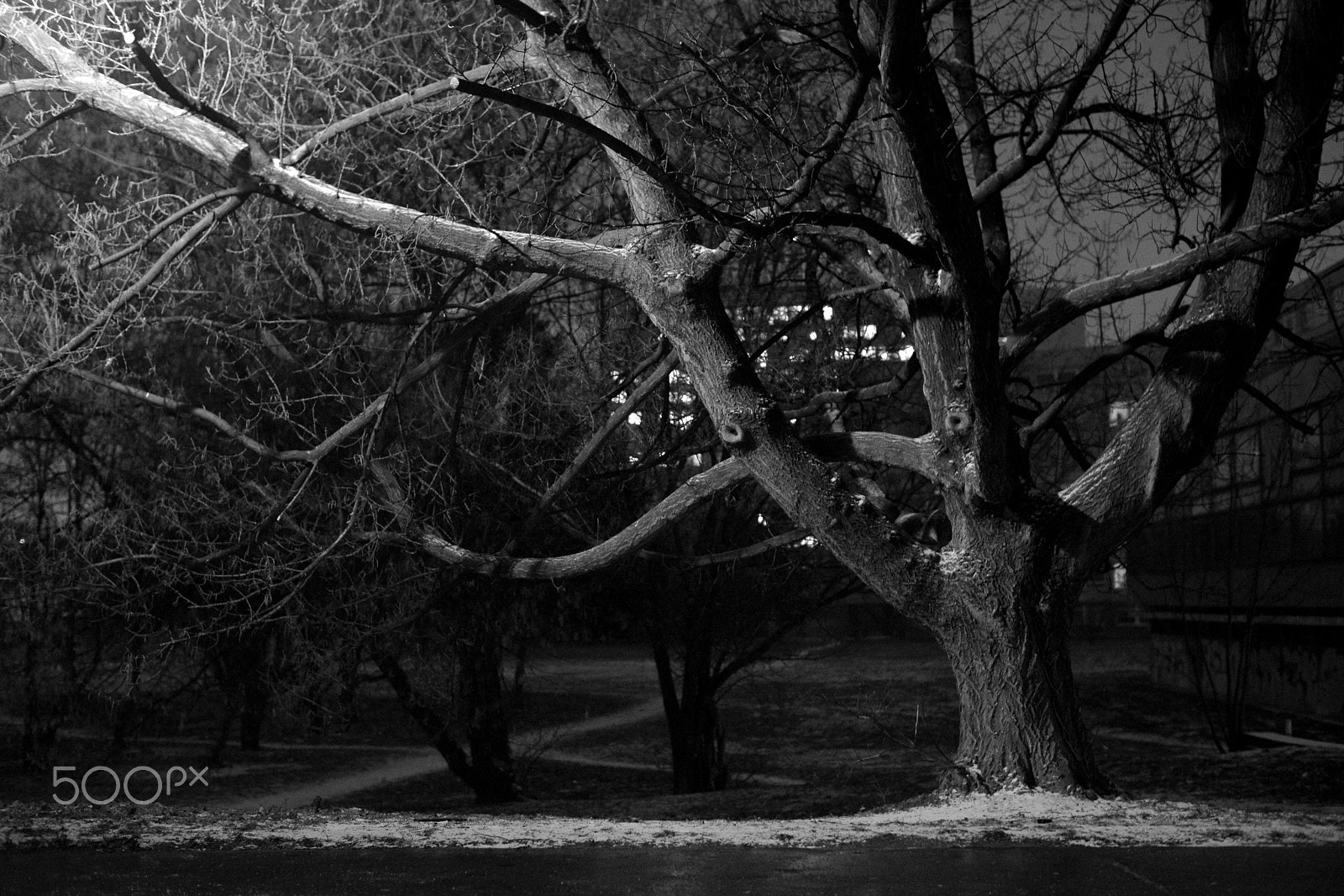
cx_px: 672
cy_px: 448
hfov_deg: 39.6
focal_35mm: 50
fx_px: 1866
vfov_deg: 27.0
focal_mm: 50
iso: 4000
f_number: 2.8
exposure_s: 1/30
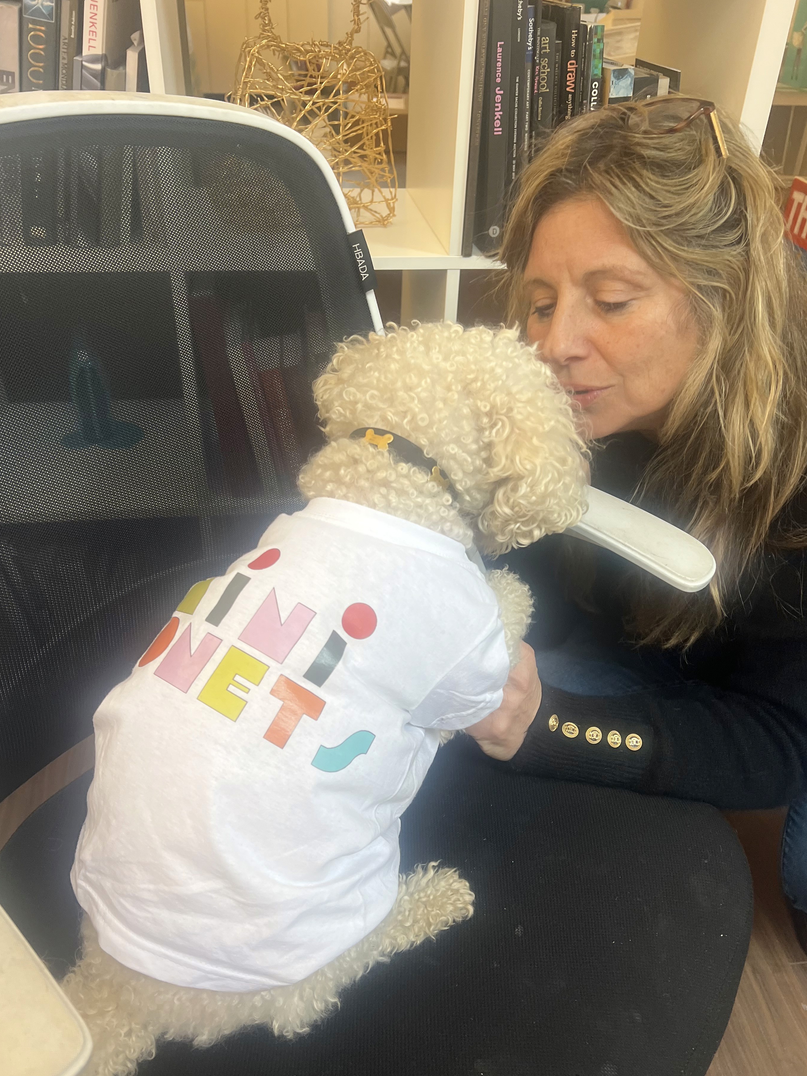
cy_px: 594
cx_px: 390
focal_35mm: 29
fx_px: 901
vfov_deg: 61.5
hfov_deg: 48.2
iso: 100
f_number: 1.5
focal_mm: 5.7
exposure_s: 1/100
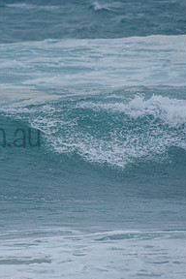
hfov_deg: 1.1
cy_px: 124
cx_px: -125
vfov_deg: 1.7
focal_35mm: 1236
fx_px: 9578
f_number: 5.6
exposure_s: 1/2000
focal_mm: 500
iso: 450
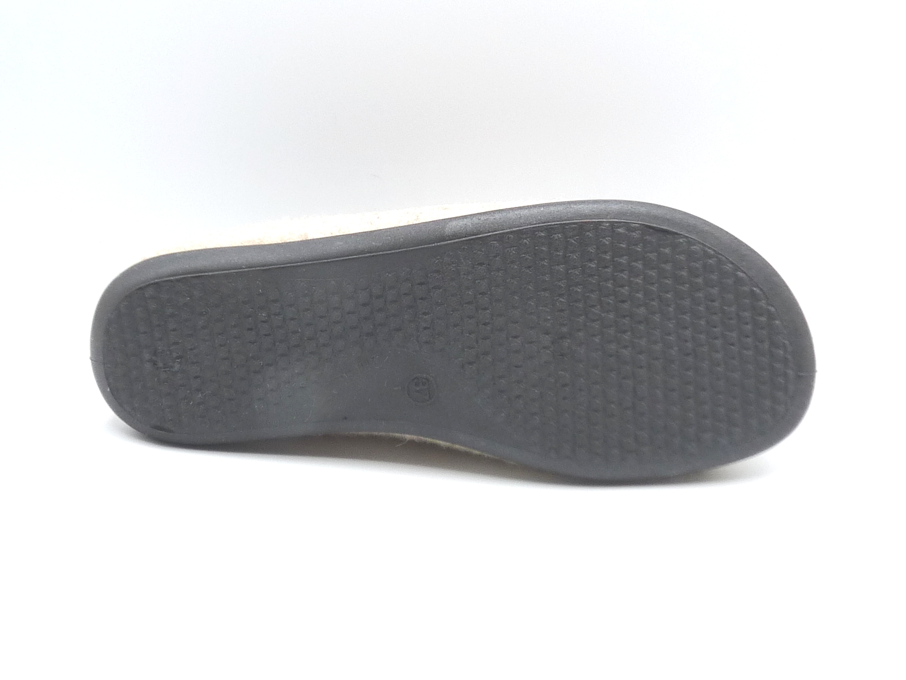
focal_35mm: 48
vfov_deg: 30.3
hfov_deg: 39.7
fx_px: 1256
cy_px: 340
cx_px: 453
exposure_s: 1/200
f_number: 4
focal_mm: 4.8
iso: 100
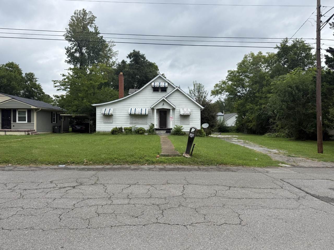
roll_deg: +0.0
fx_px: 232
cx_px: 167
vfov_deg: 56.8
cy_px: 125
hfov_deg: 71.6
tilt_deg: -2.9
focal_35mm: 24
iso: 80
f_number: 1.78
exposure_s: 1/2907
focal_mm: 6.76
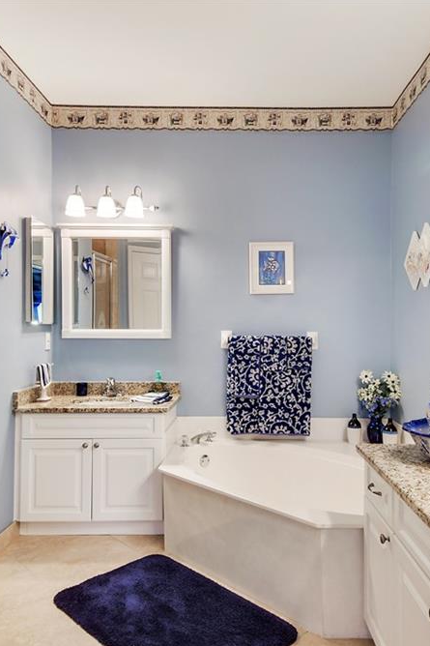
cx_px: 251
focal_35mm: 23
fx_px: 412
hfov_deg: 54.8
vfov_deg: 76.1
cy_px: 328
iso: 200
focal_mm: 10
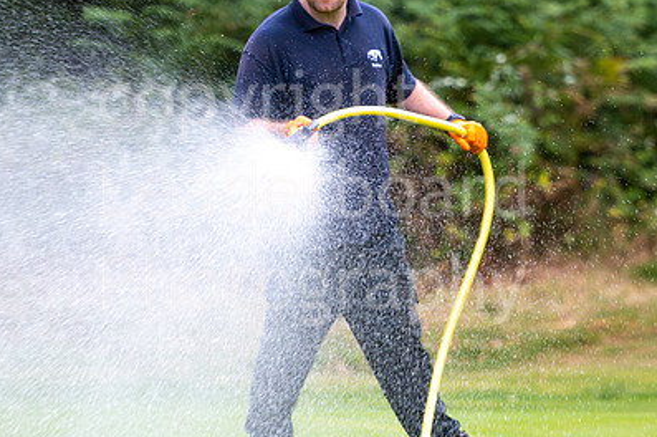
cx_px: 360
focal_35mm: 454
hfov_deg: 4.5
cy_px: 201
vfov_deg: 3.0
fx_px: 8278
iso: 400
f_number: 3.2
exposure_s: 1/320
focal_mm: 190
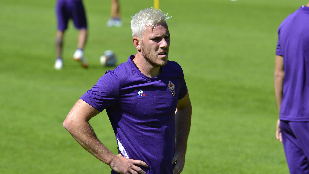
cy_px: 95
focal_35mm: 331
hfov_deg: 6.5
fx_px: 2712
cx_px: 154
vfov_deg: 3.7
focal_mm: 210
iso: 160
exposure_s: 1/500
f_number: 5.6
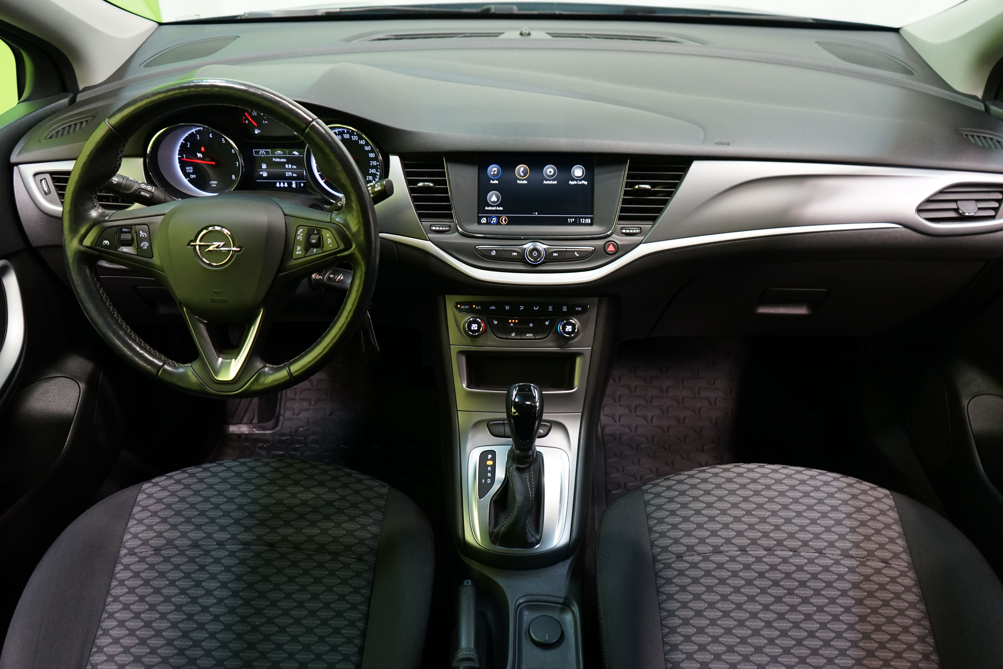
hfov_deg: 65.5
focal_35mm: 28
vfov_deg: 46.4
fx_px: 780
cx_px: 502
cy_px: 334
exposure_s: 1/30
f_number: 3.5
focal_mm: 28
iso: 1000
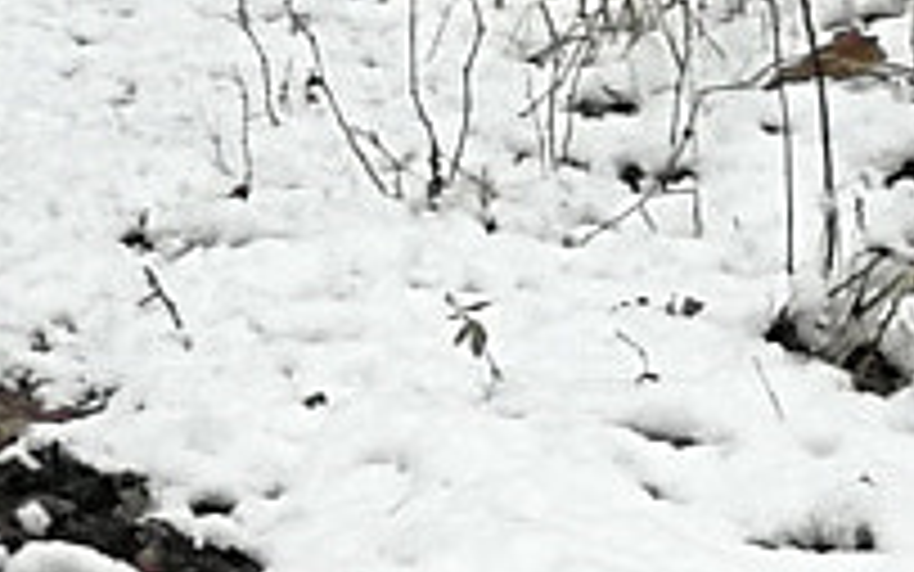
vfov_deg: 5.5
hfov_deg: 8.3
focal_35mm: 226
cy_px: -1158
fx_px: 5631
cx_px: -1477
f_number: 2.2
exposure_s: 1/100
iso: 80
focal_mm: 3.95
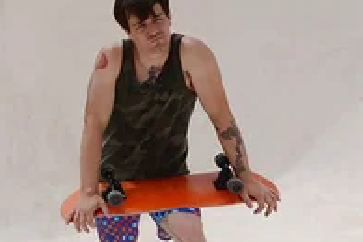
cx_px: -151
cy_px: 75
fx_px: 1180
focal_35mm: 117
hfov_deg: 16.3
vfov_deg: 11.7
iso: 100
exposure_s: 1/250
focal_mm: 38
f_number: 10
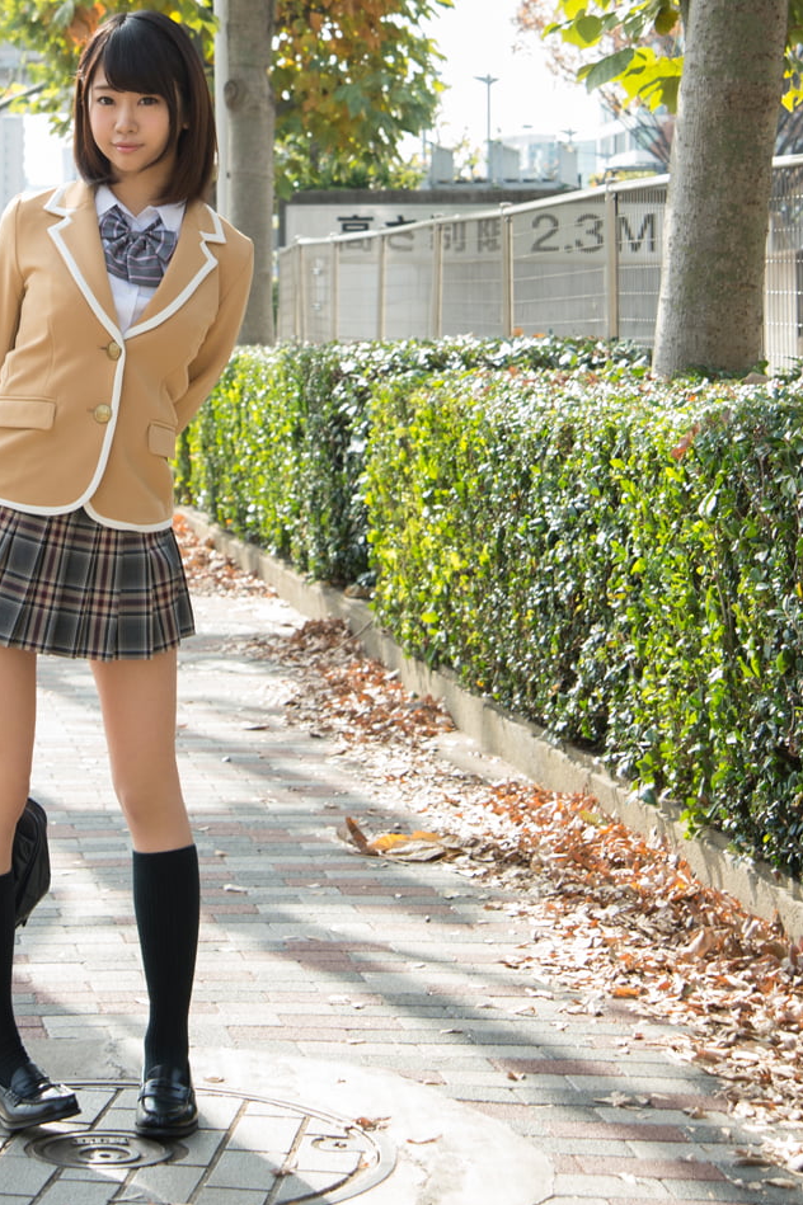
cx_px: 156
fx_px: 3047
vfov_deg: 21.8
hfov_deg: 14.9
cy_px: 102
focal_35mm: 91
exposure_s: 1/125
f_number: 5.6
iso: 200
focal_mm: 45
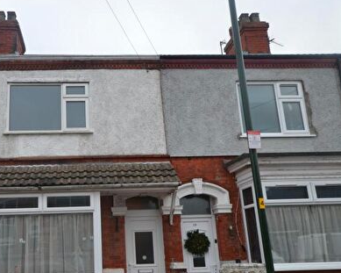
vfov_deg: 44.4
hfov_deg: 52.7
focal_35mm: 33
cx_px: 97
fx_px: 331
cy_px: 169
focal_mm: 13
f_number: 8
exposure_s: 1/80
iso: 400
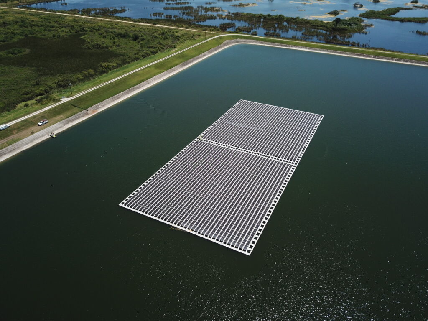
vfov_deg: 53.1
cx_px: 214
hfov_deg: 67.3
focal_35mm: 26
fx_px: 321
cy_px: 160
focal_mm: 4.7
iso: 100
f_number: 2.2
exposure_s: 1/1580
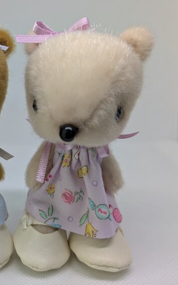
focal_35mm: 40
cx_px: 23
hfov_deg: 30.8
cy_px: 137
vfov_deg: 49.3
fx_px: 311
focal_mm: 5.43
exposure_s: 1/154
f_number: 1.89
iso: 50
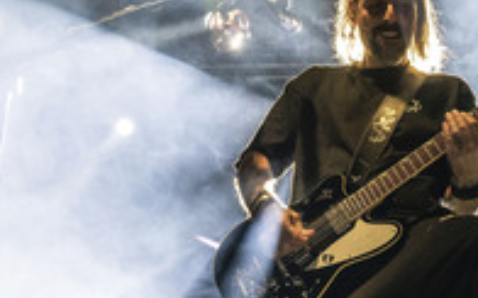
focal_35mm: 68
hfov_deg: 29.5
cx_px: 387
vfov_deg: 18.8
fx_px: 885
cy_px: 266
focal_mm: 29
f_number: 5
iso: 3200
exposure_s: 1/320
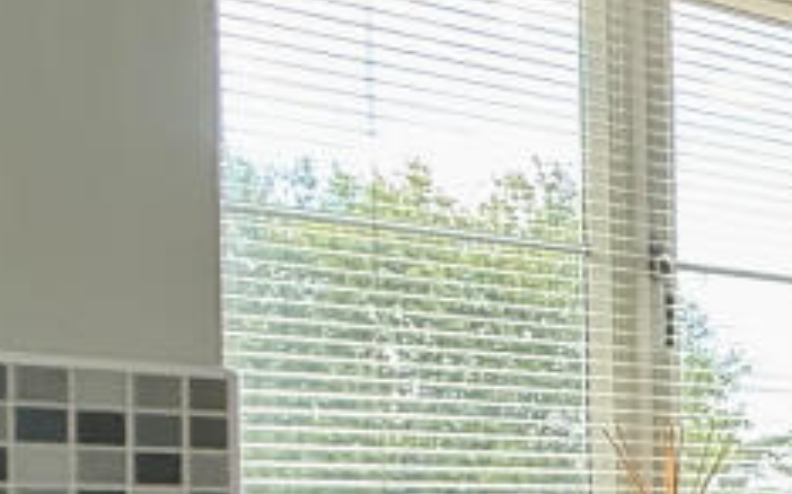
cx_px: 1601
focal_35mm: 65
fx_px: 1402
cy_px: 555
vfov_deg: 19.1
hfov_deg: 18.8
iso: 400
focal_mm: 2.22
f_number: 2.2
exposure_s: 1/60
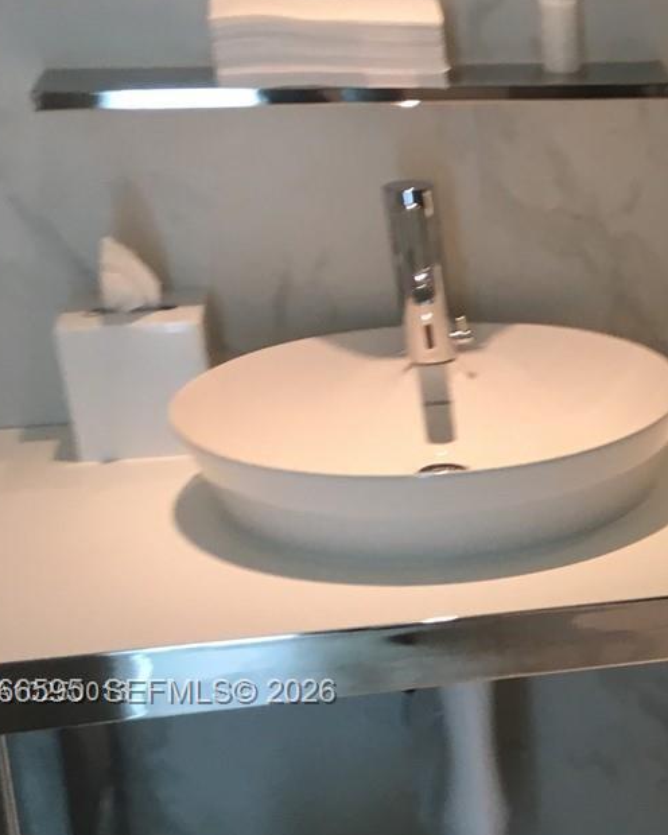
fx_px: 1804
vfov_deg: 25.5
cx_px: 994
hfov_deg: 18.6
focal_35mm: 73
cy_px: 694
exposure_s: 1/30
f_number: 2.2
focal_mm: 4.15
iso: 64
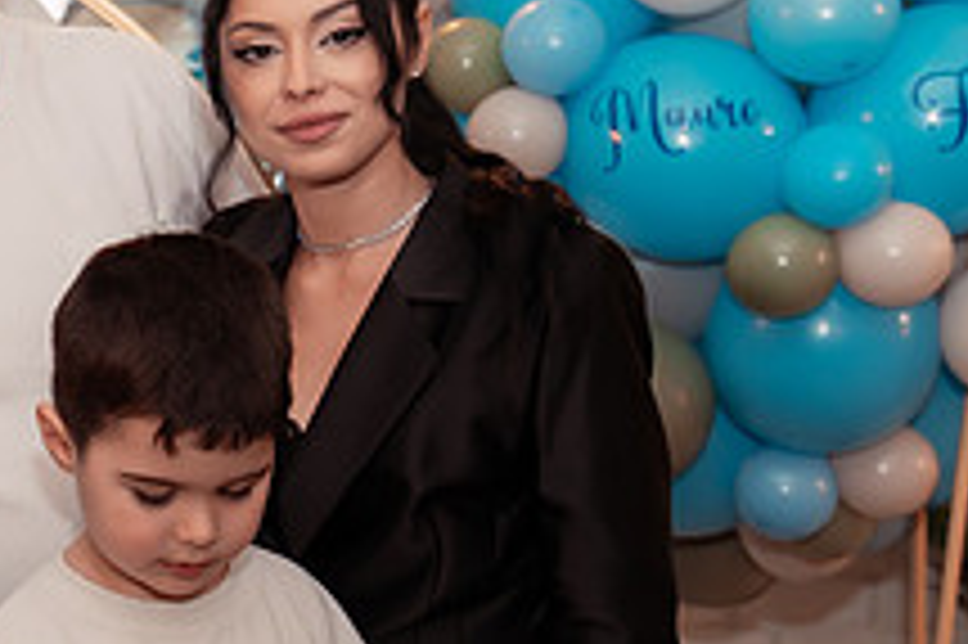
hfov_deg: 23.5
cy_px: 421
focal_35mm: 77
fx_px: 2069
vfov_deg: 17.7
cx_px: -263
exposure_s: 1/250
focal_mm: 26
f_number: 2.8
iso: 1600
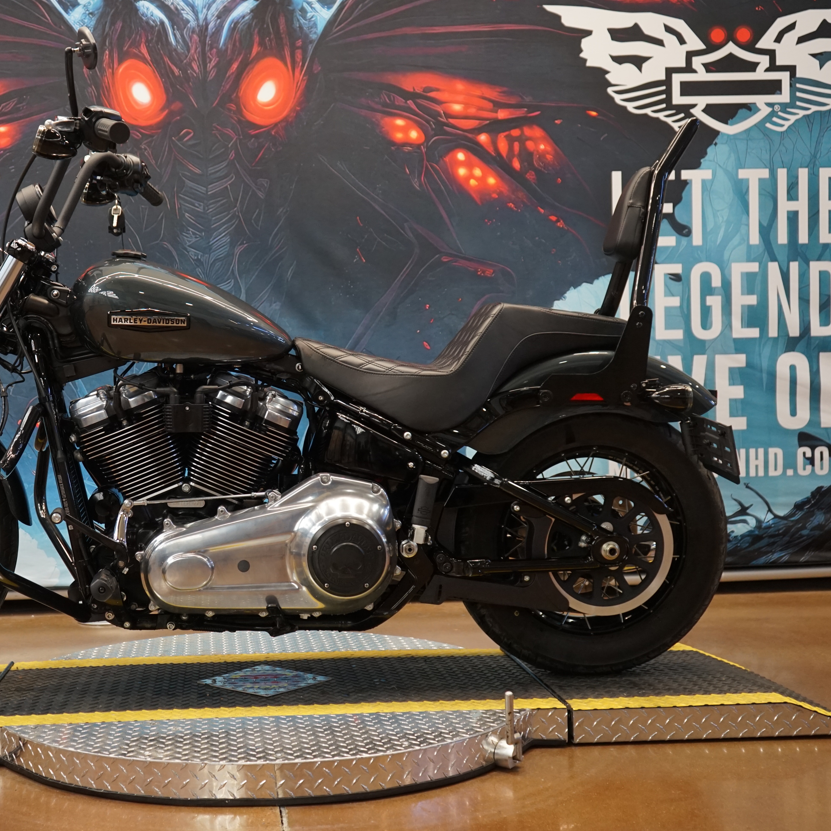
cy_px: 420
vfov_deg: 39.2
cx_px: 251
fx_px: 1168
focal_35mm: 43
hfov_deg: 38.5
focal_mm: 33
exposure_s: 1/160
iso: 1250
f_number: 4
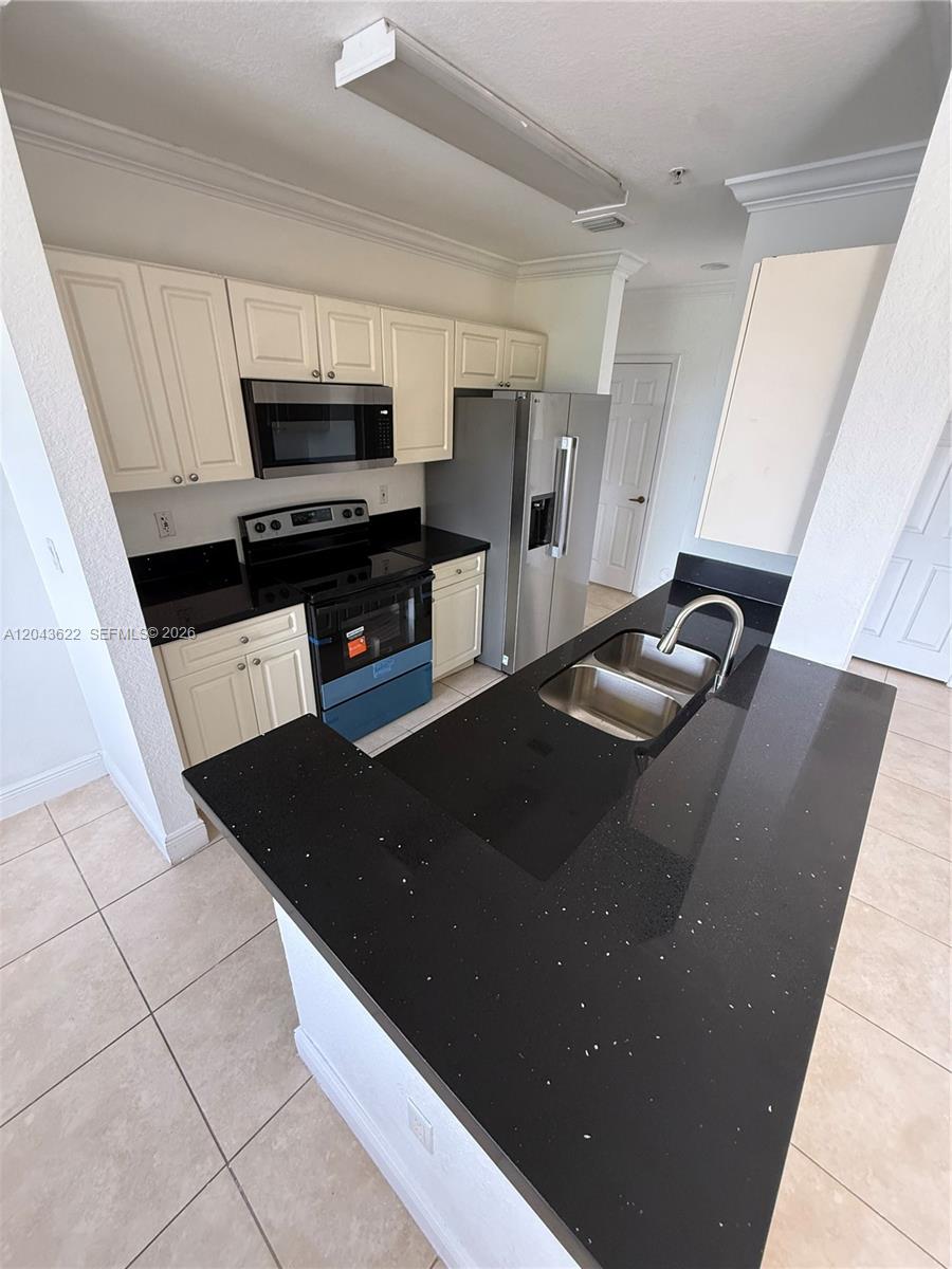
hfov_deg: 85.7
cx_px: 476
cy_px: 634
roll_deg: -1.6
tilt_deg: -25.8
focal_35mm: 14
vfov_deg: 102.1
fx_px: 513
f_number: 2.2
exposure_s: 1/94
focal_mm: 2.22
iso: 320
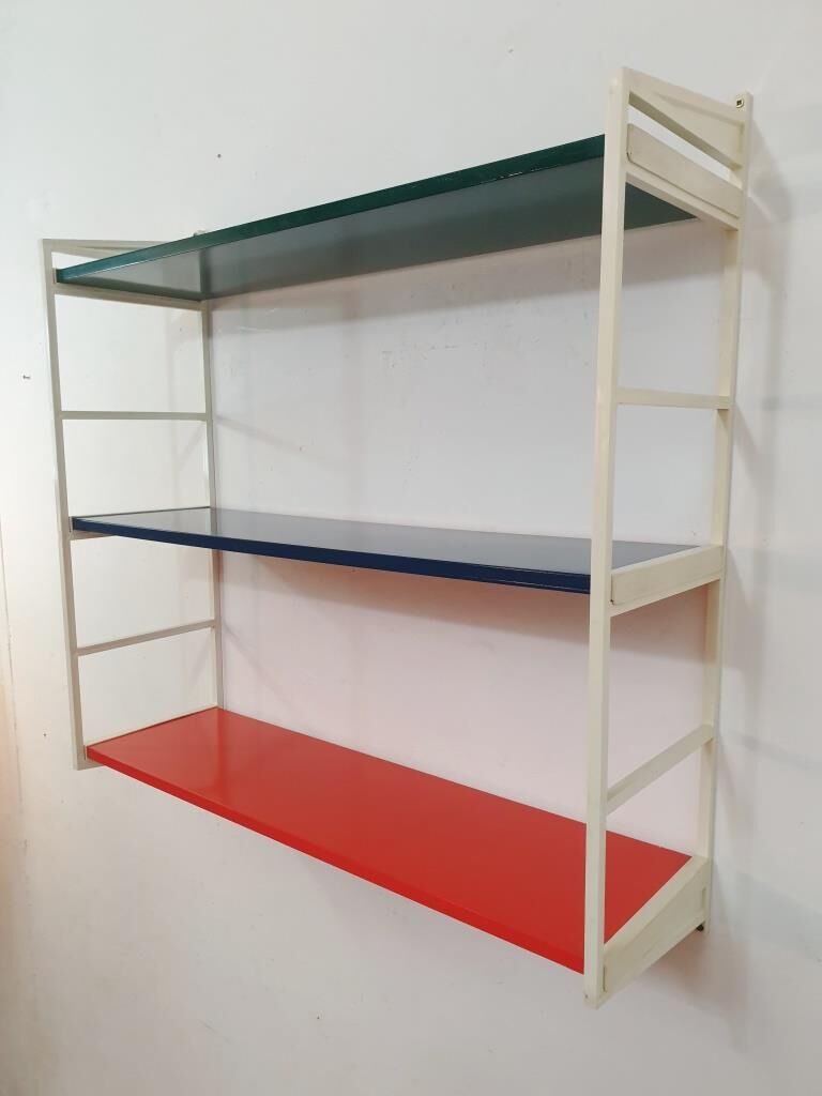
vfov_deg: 67.3
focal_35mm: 26
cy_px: 548
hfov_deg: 53.1
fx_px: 823
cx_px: 411
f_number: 2.4
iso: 400
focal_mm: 4.3
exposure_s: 1/50
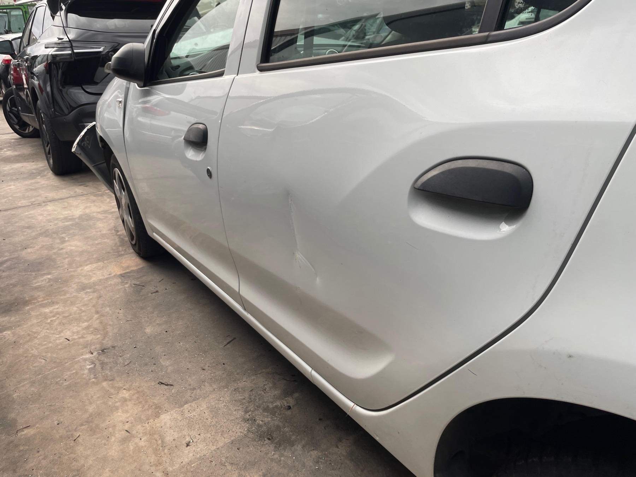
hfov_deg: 67.3
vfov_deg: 53.1
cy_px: 238
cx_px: 318
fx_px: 478
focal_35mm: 26
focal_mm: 4.2
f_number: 1.6
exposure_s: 1/180
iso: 32
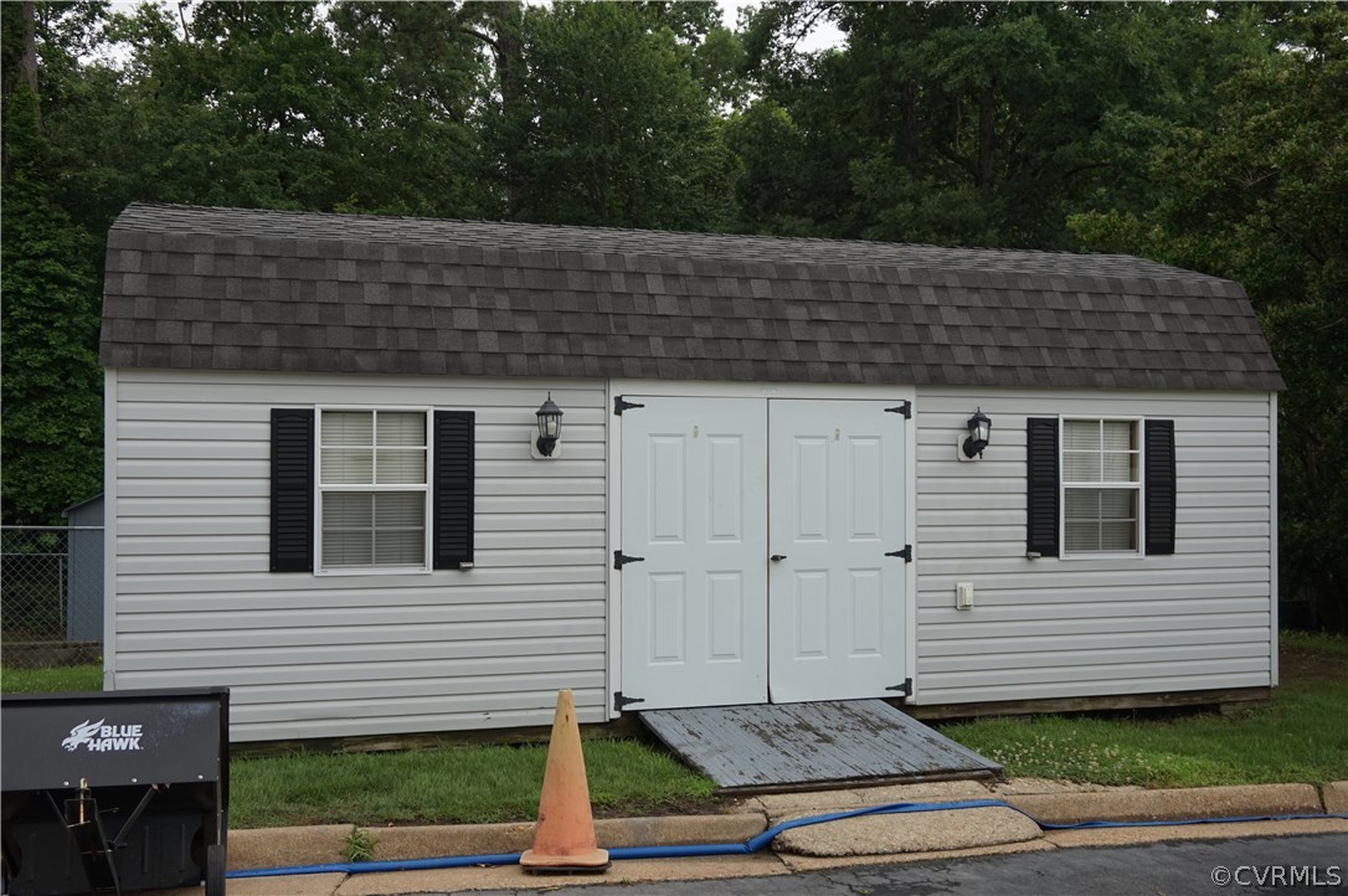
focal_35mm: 36
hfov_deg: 53.2
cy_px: 448
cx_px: 674
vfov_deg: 36.8
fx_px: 1347
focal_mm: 24
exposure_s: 1/80
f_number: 5.6
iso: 100
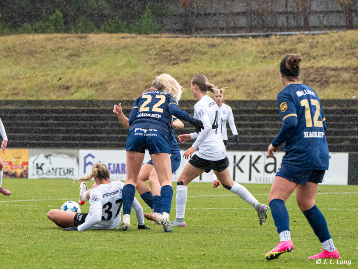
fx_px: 3058
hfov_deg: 6.7
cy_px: 159
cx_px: 74
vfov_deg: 5.0
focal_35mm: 296
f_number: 5.6
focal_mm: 180
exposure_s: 1/1000
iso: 4000
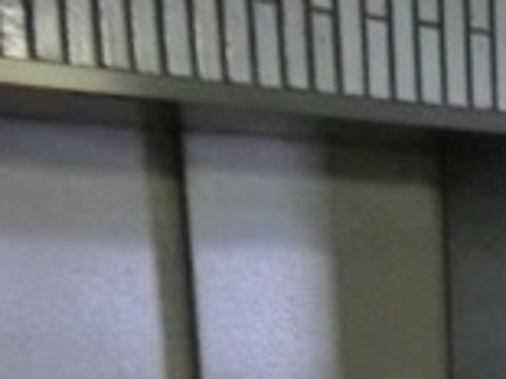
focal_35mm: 99
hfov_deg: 16.9
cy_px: 722
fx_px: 1446
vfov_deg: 13.2
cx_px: 872
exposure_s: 1/25
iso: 800
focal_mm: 4.3
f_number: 3.2
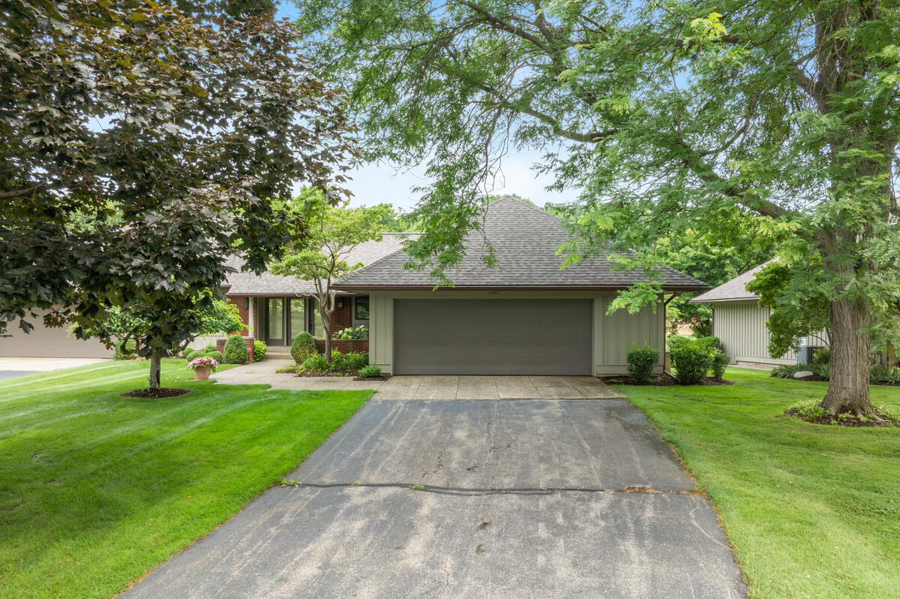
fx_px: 625
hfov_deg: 71.5
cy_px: 322
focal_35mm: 25
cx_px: 450
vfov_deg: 51.2
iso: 100
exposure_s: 1/50
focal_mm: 12.29
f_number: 8
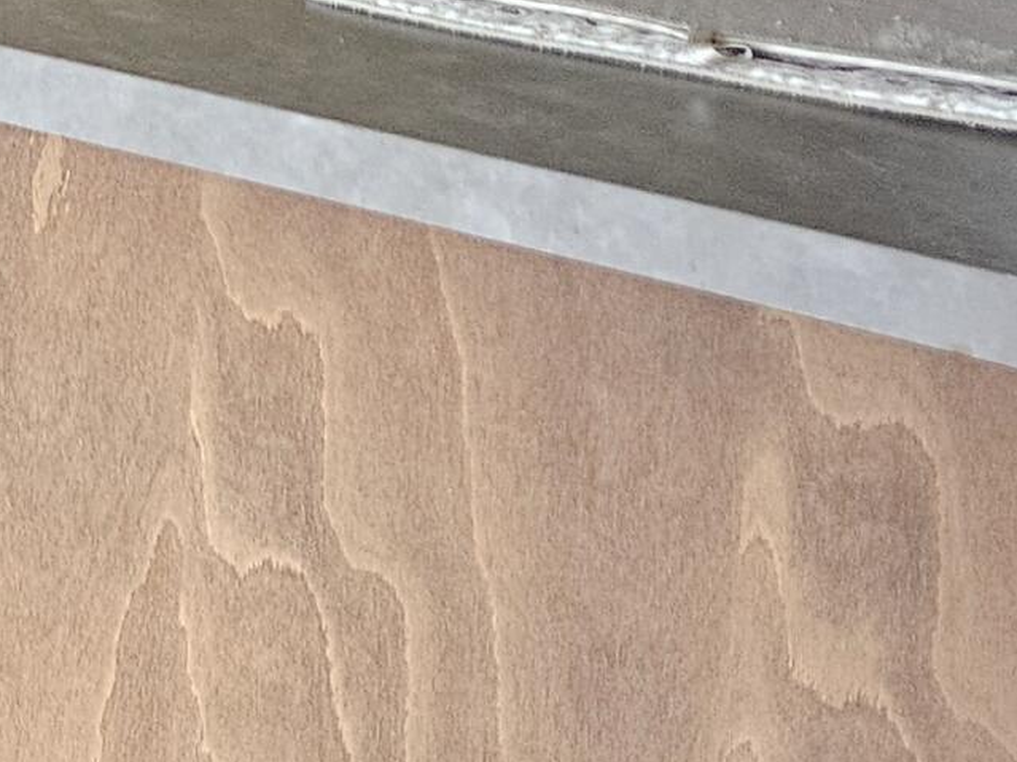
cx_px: -821
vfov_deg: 12.4
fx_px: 3172
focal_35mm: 108
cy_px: -649
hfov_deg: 15.6
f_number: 1.8
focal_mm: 5.4
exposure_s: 1/120
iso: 800
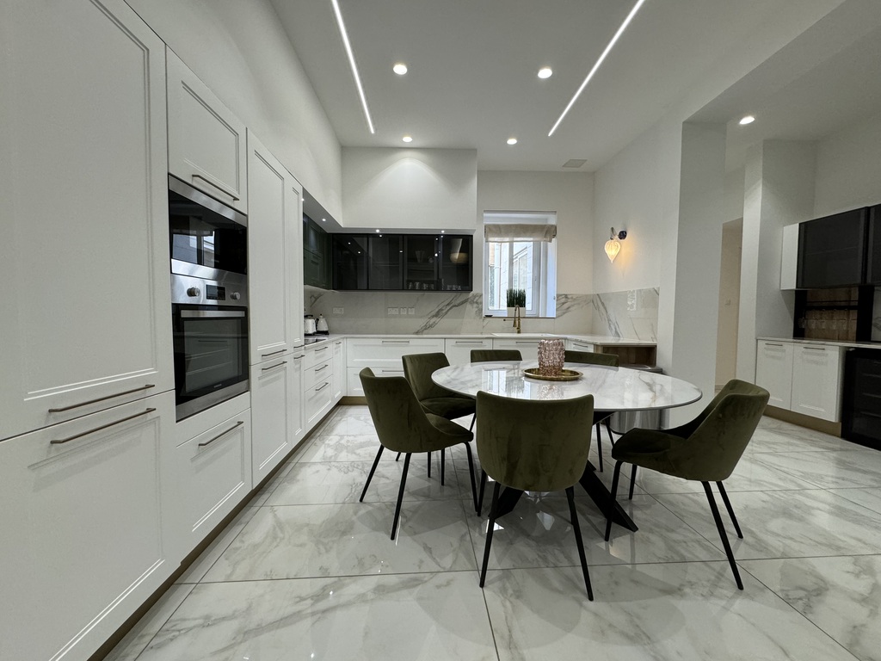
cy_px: 330
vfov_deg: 85.7
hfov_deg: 102.1
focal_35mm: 14
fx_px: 356
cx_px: 440
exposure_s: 1/100
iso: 200
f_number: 2.2
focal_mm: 2.22
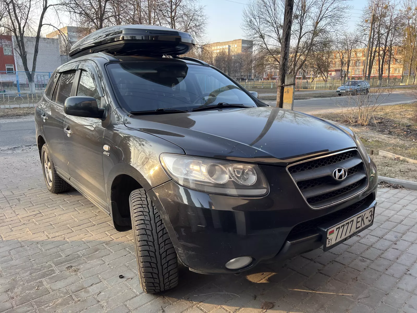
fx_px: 313
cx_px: 208
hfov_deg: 67.3
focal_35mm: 26
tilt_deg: -14.7
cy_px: 156
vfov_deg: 53.1
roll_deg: -0.1
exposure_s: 1/238
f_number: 1.5
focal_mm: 5.7
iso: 40
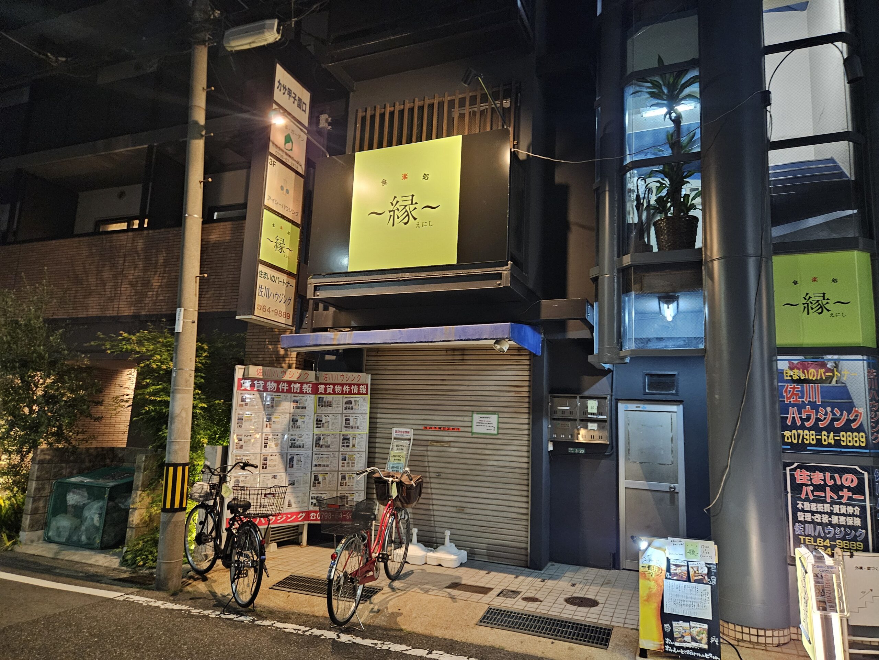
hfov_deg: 73.9
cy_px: 330
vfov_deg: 58.9
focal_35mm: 23
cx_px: 440
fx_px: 584
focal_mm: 5.4
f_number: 1.8
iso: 640
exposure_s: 1/24
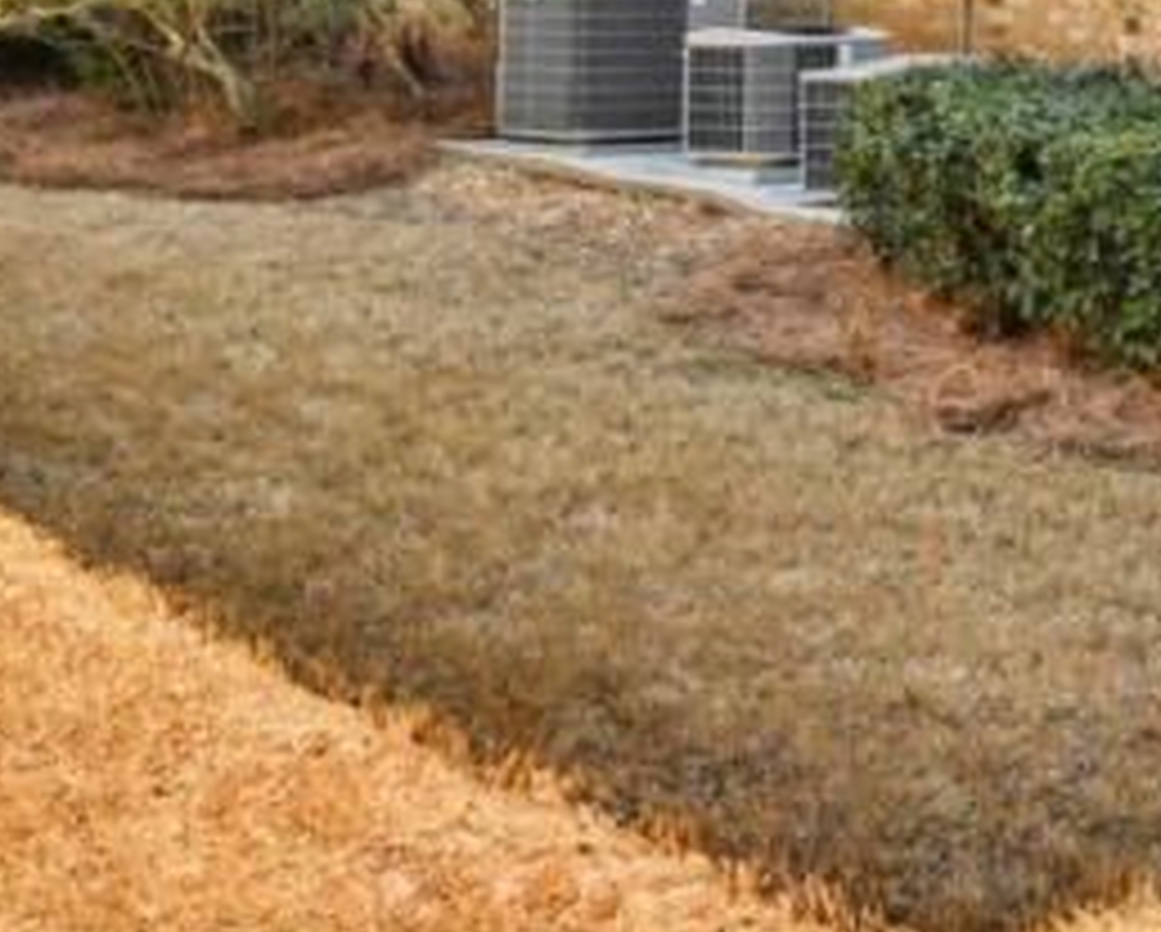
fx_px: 2098
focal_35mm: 61
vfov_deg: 21.4
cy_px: -423
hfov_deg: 21.0
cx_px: 2092
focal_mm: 14
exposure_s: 1/100
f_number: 8
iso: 100
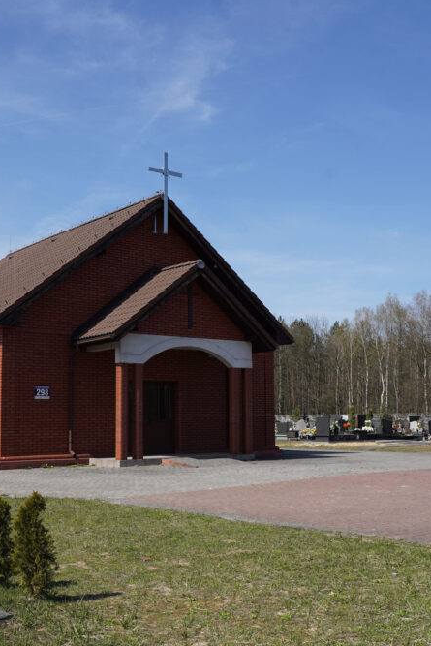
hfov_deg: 31.2
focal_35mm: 43
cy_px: 326
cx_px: 219
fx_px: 772
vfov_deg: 45.4
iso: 200
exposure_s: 1/640
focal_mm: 28
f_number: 8
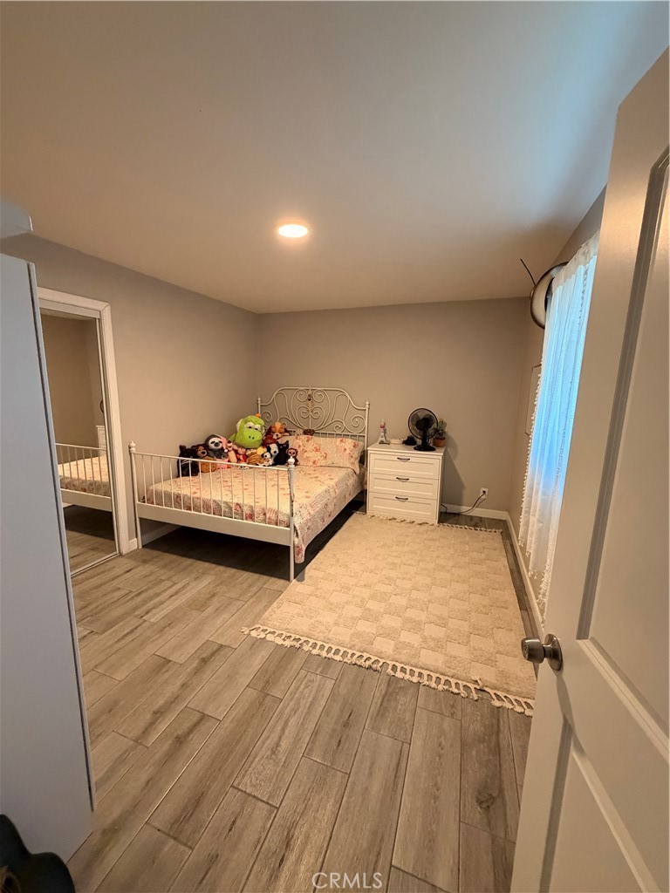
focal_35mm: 14
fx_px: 361
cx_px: 335
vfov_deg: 102.1
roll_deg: -1.4
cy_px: 446
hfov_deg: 85.7
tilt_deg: -9.3
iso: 640
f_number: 2.2
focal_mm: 2.22
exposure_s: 1/60
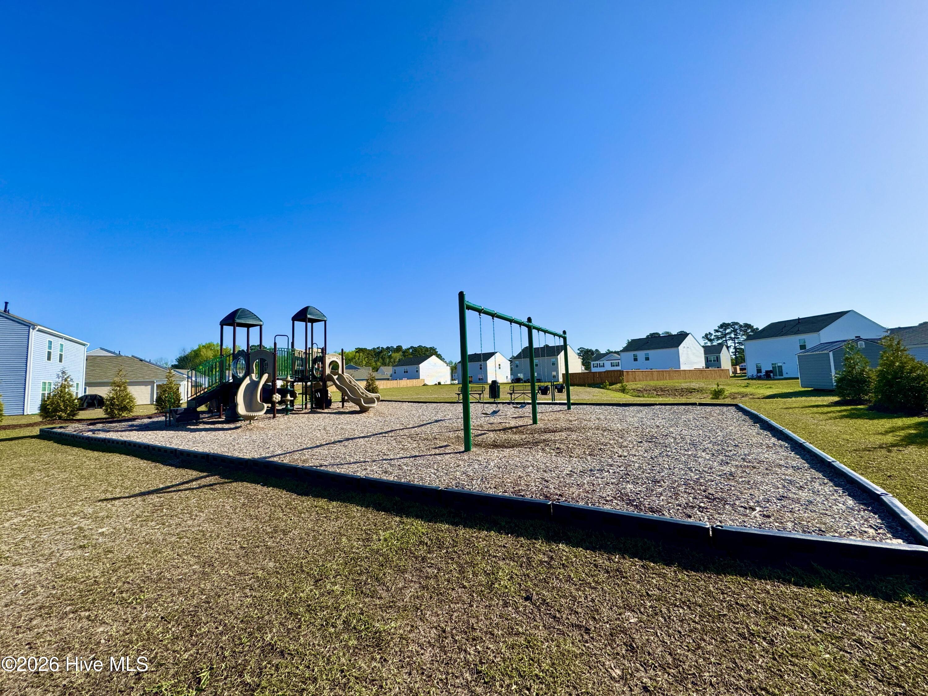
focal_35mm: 14
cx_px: 464
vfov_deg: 85.7
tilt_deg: +3.8
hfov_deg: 102.1
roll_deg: +2.3
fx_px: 375
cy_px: 348
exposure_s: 1/2584
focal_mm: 2.22
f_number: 2.2
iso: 50
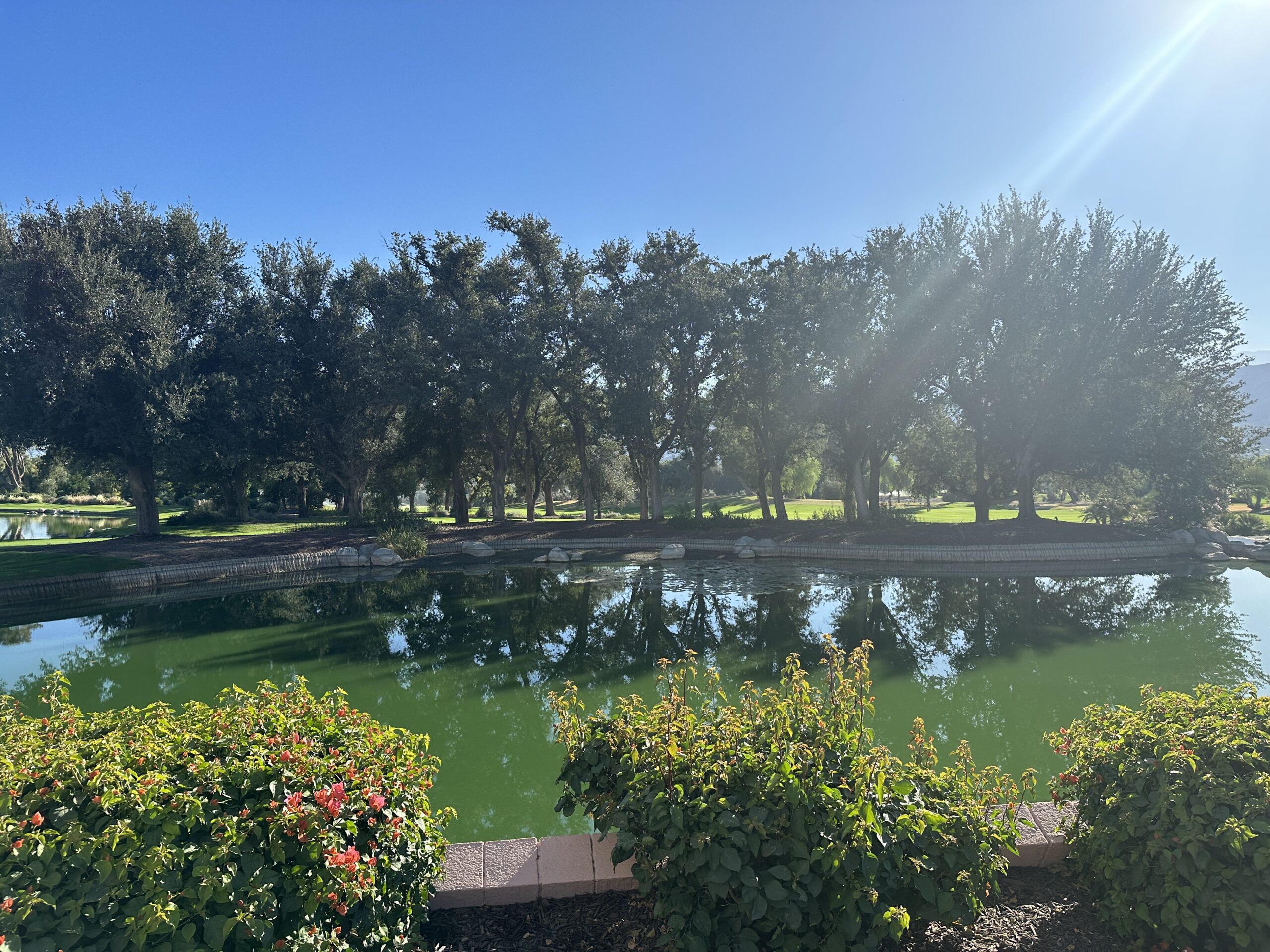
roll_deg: -0.7
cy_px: 476
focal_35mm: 24
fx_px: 881
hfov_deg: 71.6
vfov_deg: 56.8
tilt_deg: -0.3
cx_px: 635
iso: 80
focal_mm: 6.86
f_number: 1.78
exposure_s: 1/4016
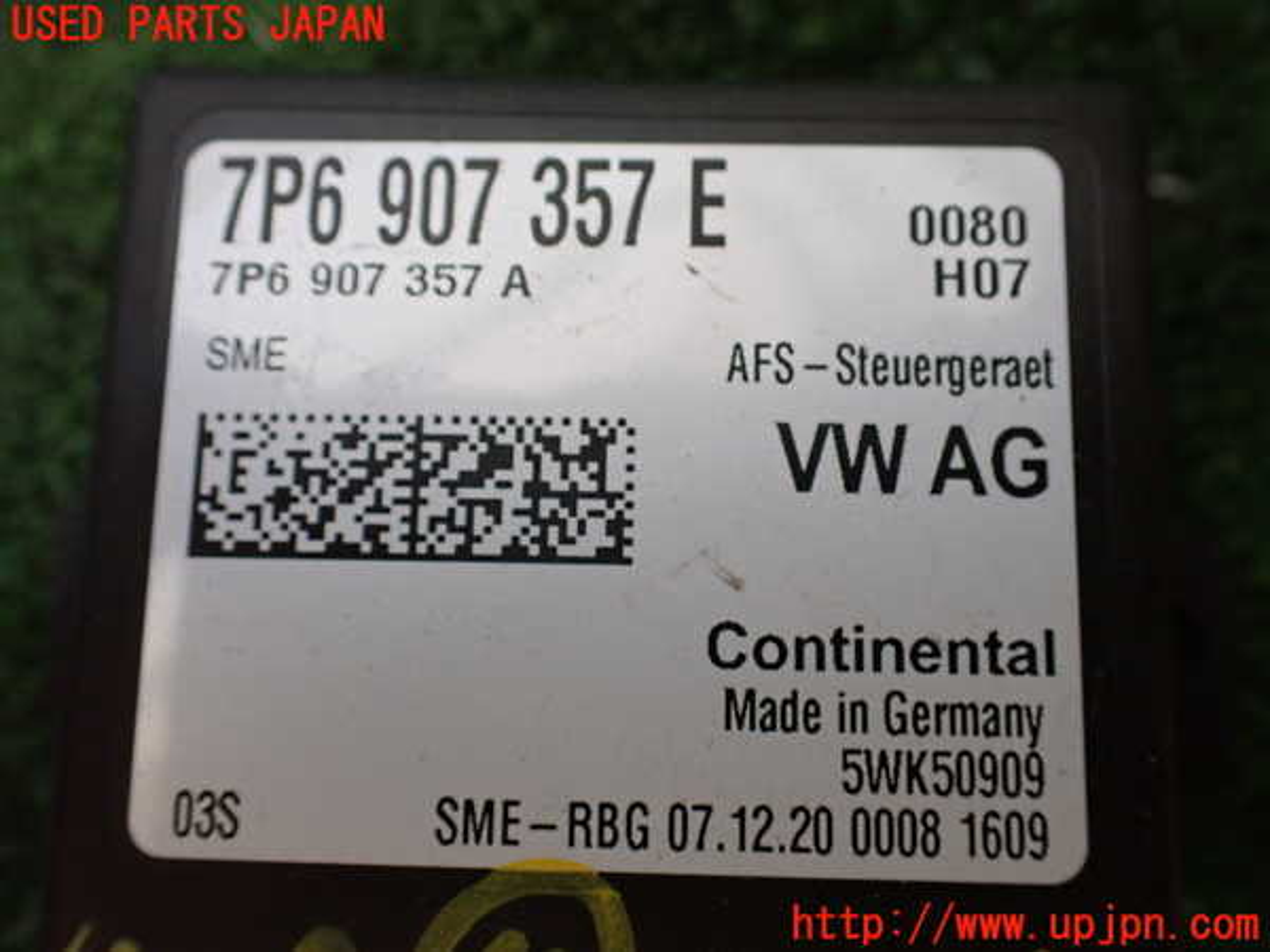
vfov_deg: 46.8
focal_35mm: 30
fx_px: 1101
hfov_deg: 60.0
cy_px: 476
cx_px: 635
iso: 800
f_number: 2.3
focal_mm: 5.4
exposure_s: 1/125
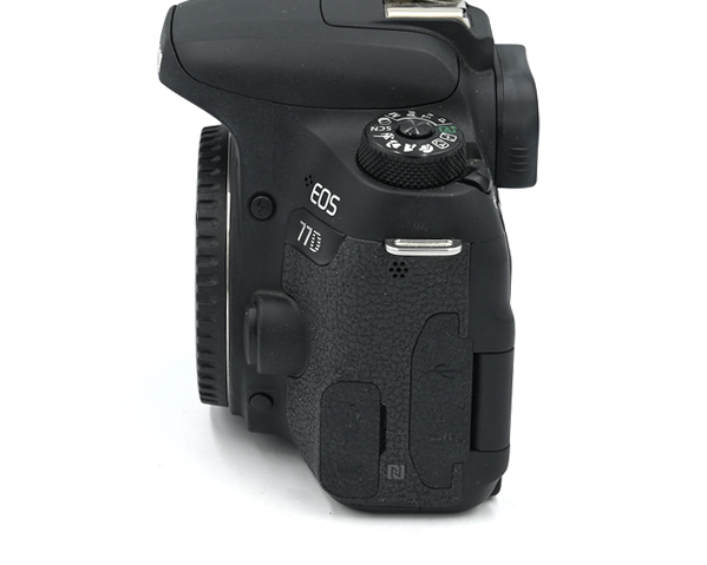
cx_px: 318
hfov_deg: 16.9
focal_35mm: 114
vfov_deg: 13.5
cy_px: 265
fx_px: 2385
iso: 200
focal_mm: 50
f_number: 10
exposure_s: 1/80
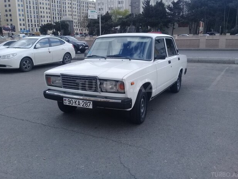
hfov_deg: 55.3
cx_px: 115
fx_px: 227
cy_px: 86
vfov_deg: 42.9
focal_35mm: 33
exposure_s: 1/561
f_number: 2.2
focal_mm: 3.3
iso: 50
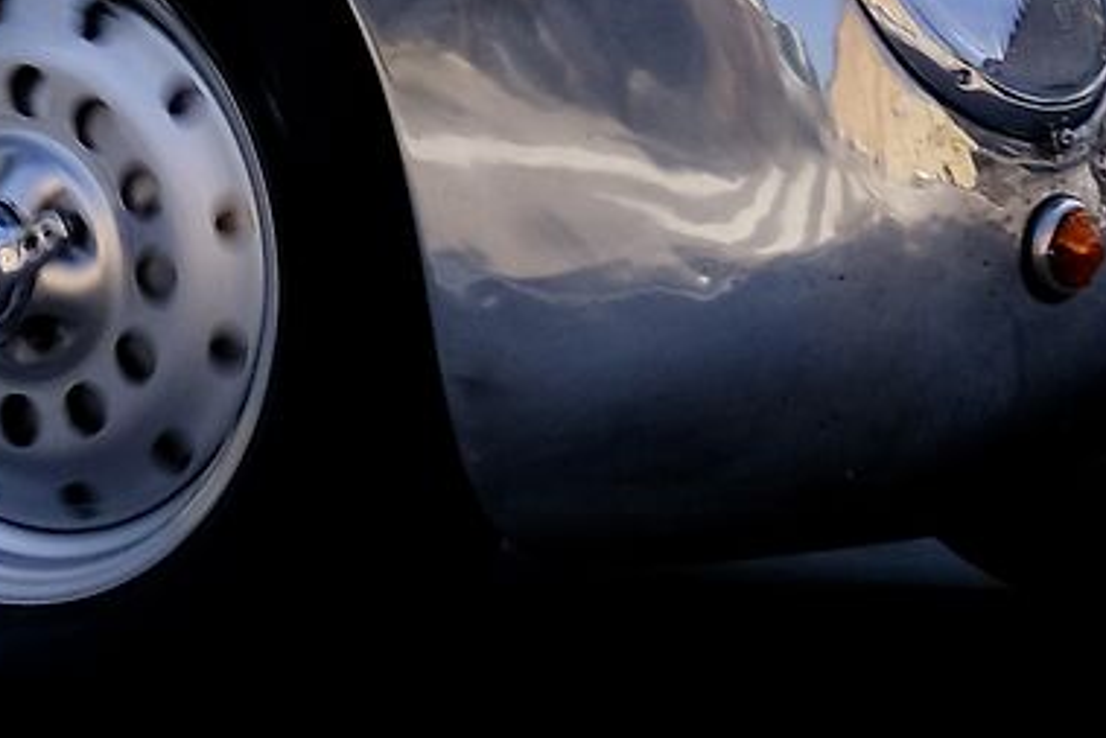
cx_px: -324
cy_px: -1003
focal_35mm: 525
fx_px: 16134
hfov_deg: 3.9
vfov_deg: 2.6
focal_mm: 55
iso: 160
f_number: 8
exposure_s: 1/280
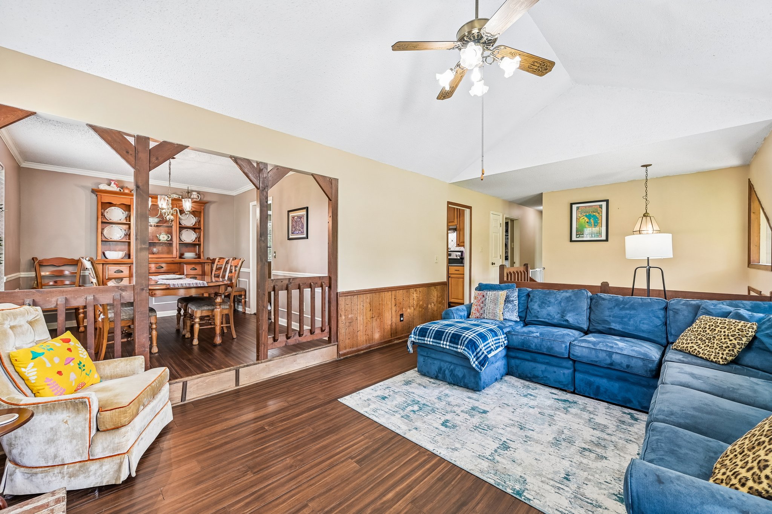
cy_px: 257
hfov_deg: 104.3
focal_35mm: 14
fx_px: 300
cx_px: 386
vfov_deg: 81.2
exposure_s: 1/10
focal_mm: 14
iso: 400
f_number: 8
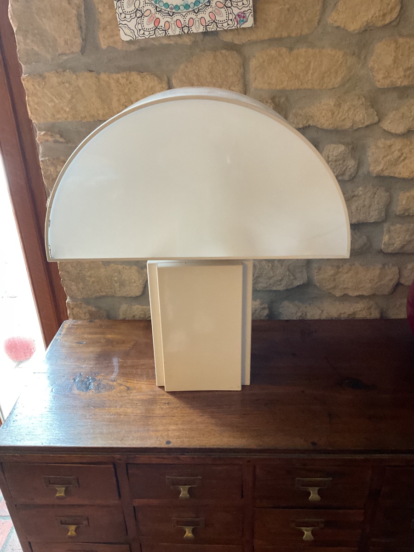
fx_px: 462
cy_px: 276
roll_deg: +2.4
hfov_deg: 48.2
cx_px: 207
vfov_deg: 61.7
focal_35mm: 29
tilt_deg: -26.3
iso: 160
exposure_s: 1/50
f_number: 1.8
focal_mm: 3
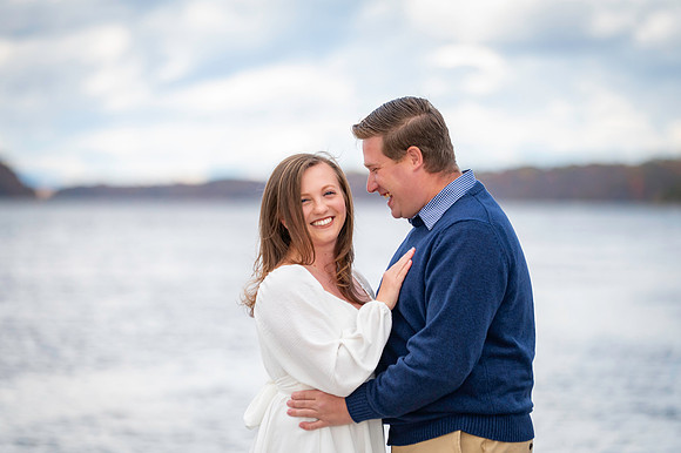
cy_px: 226
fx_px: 2998
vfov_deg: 8.6
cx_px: 340
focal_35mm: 159
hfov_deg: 13.0
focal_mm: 155
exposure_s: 1/8000
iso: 1250
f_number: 2.8
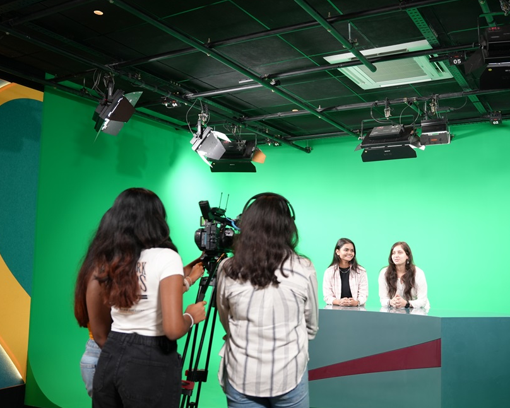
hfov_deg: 49.2
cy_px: 202
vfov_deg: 40.3
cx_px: 289
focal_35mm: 37
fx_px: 556
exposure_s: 1/100
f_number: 2.8
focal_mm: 31.7
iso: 500
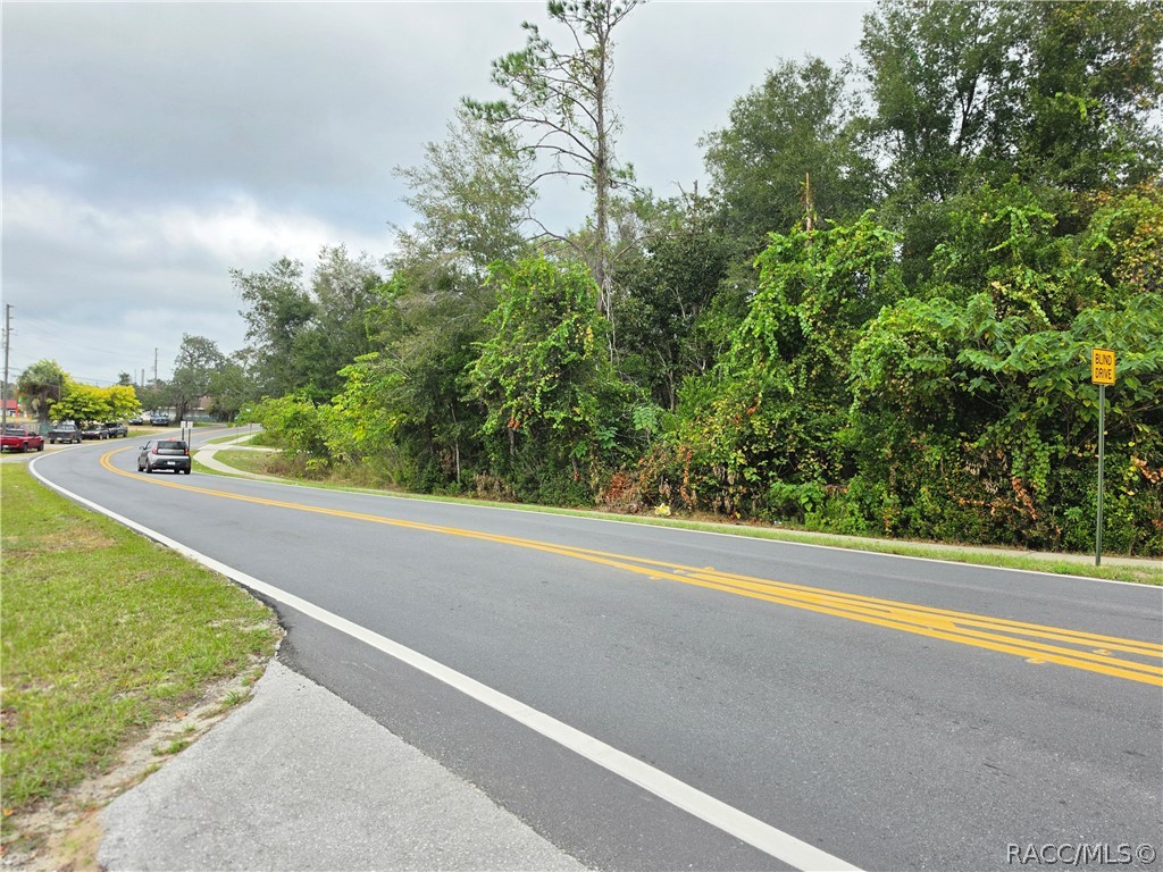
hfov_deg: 73.9
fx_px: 773
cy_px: 436
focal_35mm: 23
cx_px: 582
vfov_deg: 58.9
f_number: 1.4
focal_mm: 6.5
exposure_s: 1/3363
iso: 64
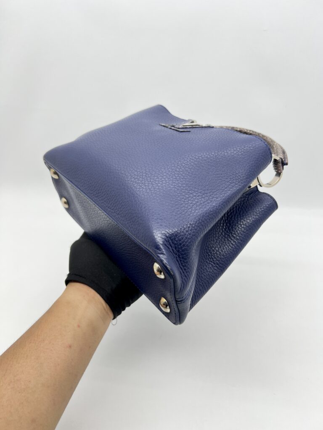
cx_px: 162
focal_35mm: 26
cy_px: 215
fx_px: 323
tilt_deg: -32.0
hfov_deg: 53.1
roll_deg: +1.6
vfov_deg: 67.3
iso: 40
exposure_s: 1/100
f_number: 1.5
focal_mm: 5.7
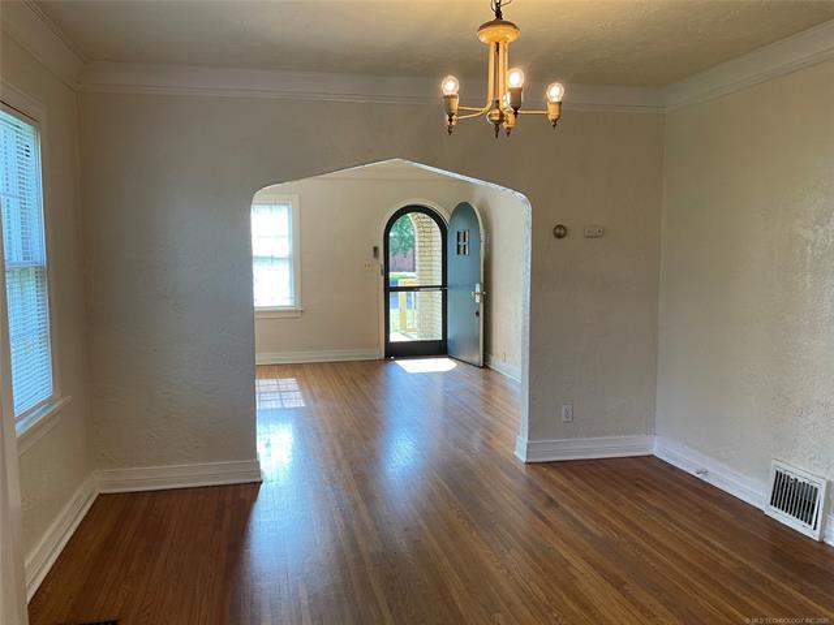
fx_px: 699
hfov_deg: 61.7
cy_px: 312
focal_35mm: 29
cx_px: 417
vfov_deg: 48.2
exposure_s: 1/120
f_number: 1.8
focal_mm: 3
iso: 50
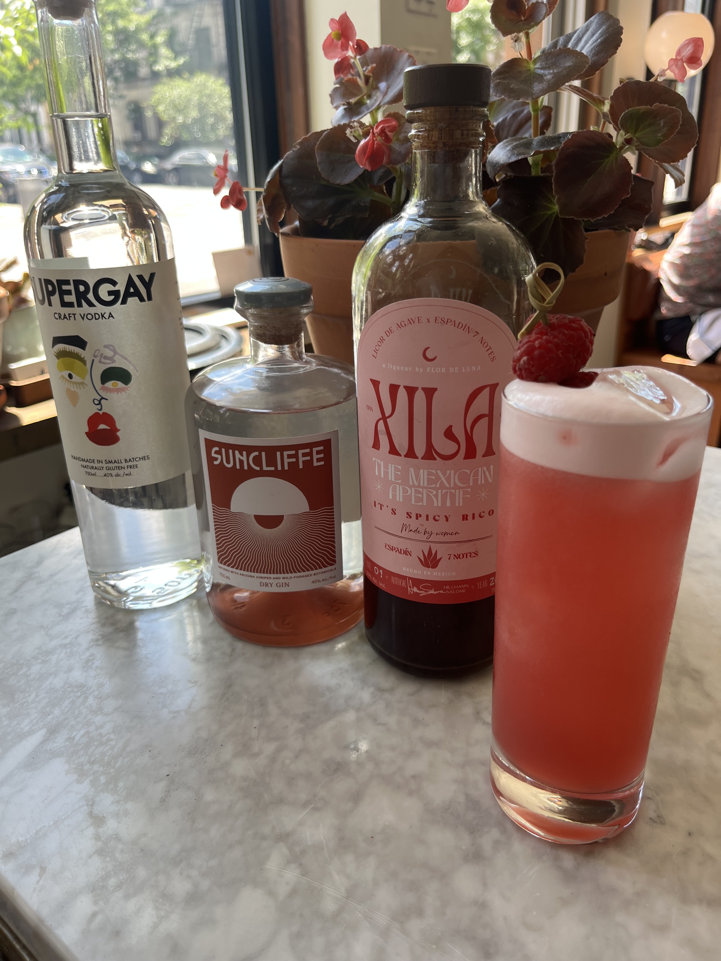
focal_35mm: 26
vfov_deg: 67.3
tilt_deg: -22.1
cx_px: 360
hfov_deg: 53.1
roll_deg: +0.6
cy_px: 480
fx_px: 722
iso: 32
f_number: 1.6
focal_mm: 5.1
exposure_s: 1/122
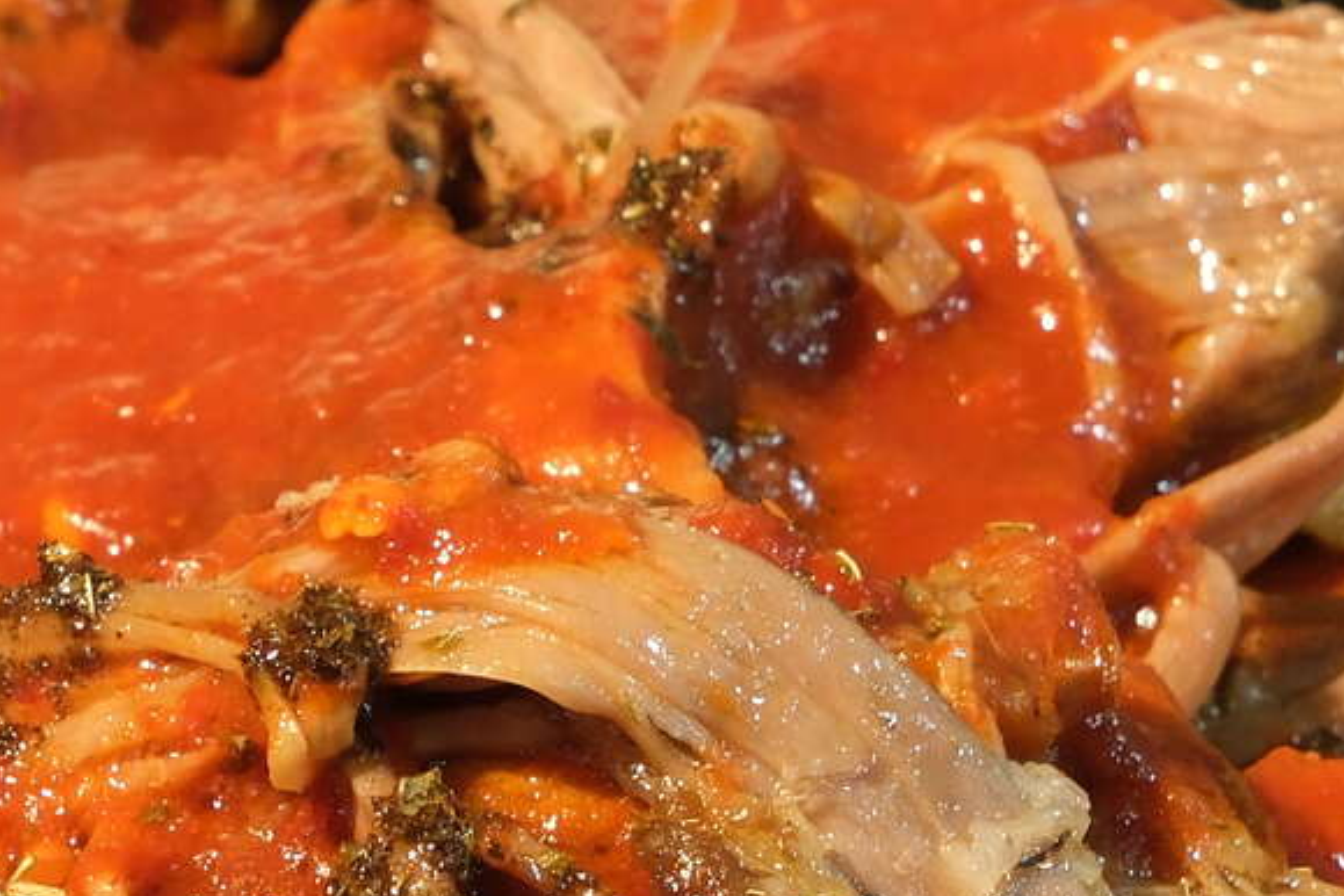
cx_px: 381
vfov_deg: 2.7
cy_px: 499
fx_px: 18964
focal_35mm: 508
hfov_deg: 4.1
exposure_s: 1/4
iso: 500
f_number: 9
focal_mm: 65.2
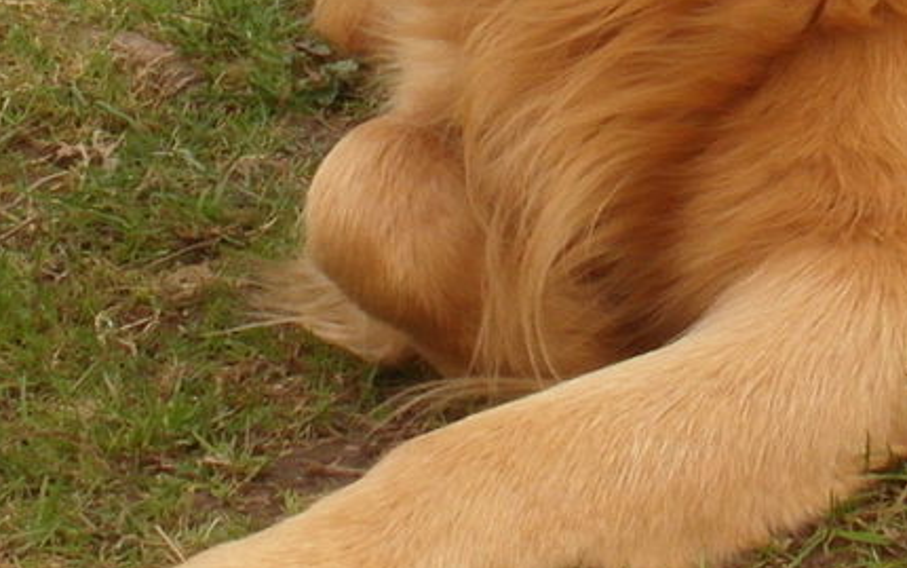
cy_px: -163
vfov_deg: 5.2
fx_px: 6206
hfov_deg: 8.3
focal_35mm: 251
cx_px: 667
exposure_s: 1/90
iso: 80
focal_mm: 8.7
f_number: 5.4
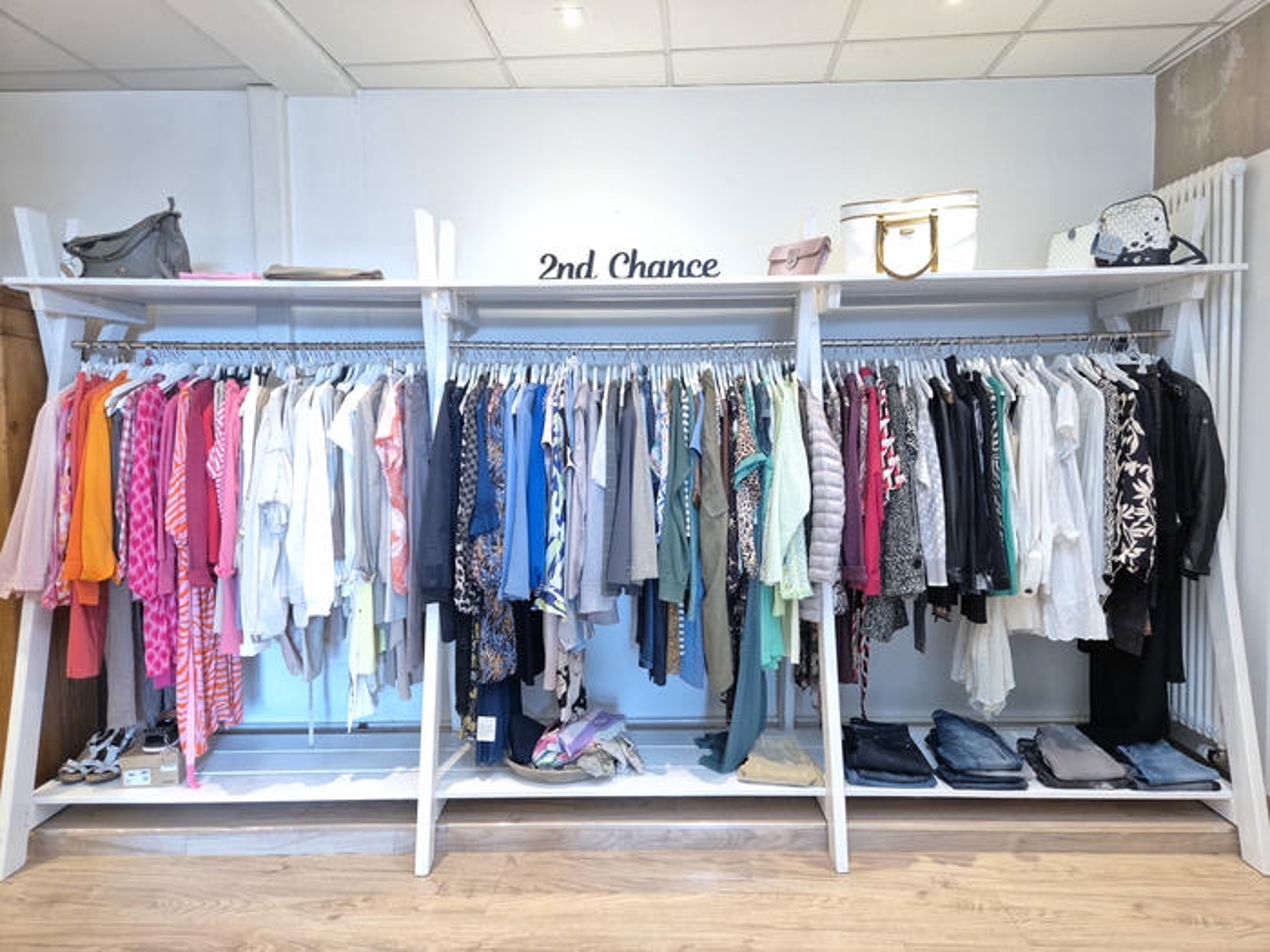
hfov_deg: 73.9
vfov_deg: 58.9
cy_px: 476
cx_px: 635
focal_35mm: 23
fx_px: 844
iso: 640
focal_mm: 5.4
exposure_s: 1/100
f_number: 1.8
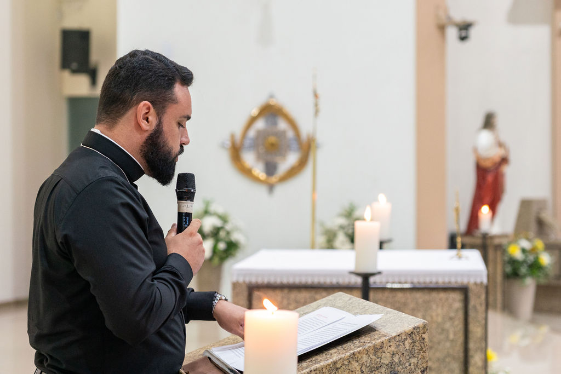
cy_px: 187
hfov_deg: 22.9
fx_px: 1387
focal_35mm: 89
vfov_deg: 15.4
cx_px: 280
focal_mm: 59.8
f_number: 2.8
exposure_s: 1/125
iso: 1600
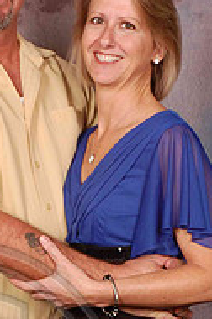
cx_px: 26
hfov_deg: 9.6
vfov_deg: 14.5
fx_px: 1259
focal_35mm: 142
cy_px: 186
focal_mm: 40
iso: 200
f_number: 10
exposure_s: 1/125
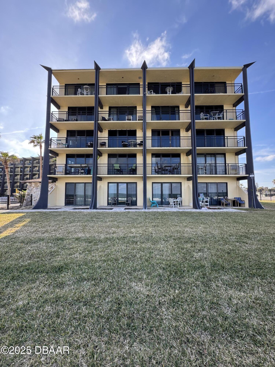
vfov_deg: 102.1
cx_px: 138
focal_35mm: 14
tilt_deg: +1.9
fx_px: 148
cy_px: 184
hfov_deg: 85.7
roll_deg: +0.7
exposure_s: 1/293
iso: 40
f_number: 2.2
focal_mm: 2.22
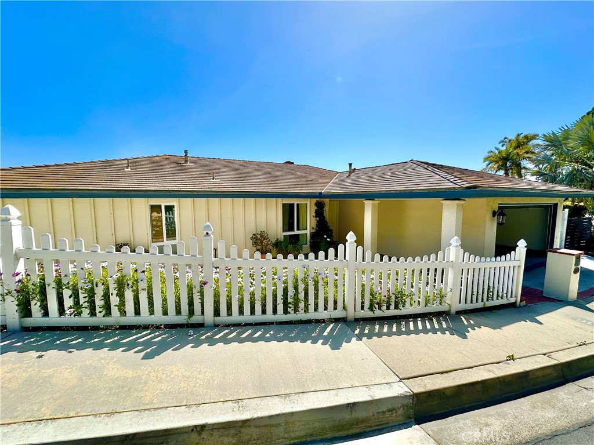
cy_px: 222
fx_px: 240
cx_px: 297
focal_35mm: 14
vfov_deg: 85.7
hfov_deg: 102.1
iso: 50
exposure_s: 1/2174
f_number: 2.2
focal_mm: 2.22
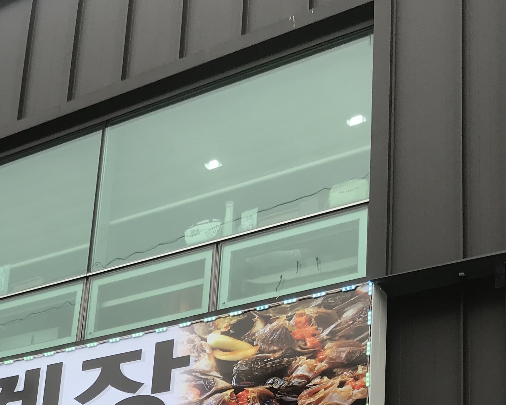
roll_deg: -4.9
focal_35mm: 72
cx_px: 145
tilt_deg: +16.2
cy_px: 480
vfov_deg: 20.0
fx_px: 1078
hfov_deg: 26.2
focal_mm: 3.99
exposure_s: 1/501
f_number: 1.8
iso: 20
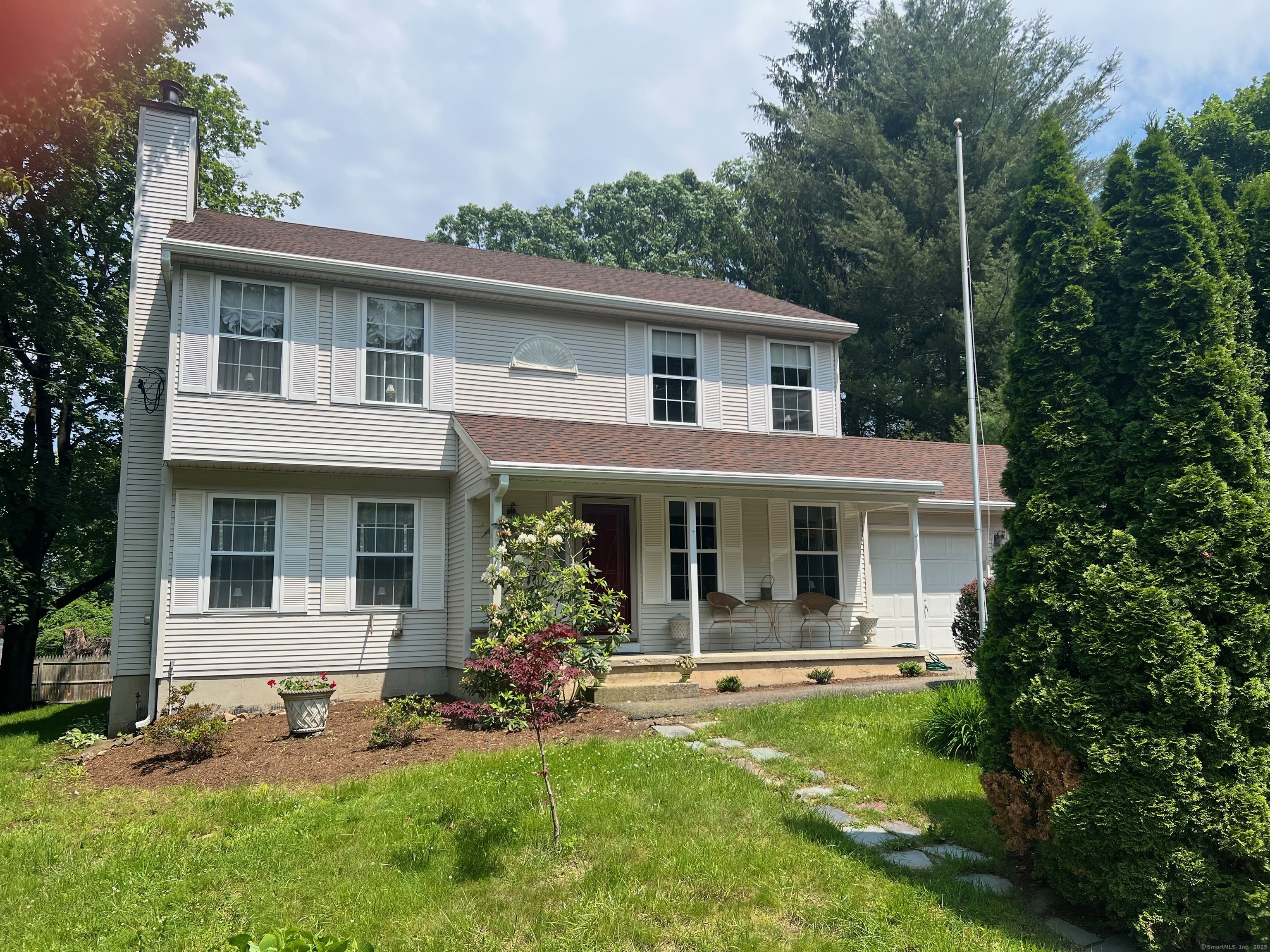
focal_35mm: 26
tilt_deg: +7.2
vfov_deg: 53.1
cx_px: 635
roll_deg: +0.5
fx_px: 954
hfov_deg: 67.3
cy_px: 476
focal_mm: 5.7
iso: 50
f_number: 1.5
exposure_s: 1/3968
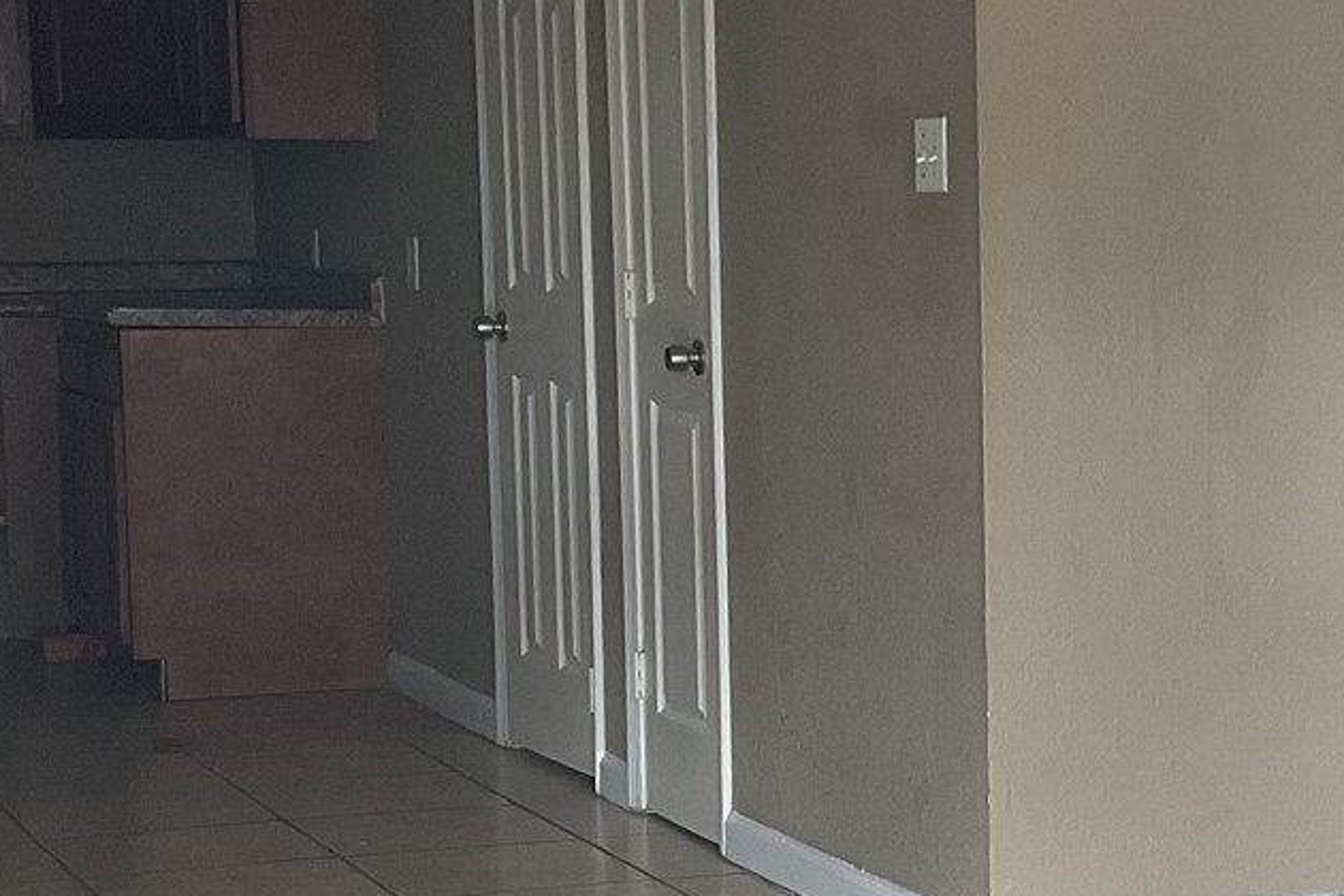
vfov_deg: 13.9
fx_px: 3658
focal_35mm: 98
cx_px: 1180
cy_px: 663
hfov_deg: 20.4
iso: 50
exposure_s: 1/120
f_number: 1.8
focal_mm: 3
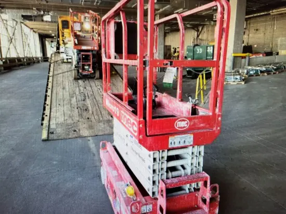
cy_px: 107
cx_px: 143
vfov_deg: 53.1
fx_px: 215
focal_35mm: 26
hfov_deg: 67.3
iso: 125
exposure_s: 1/120
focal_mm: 5.1
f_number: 1.6
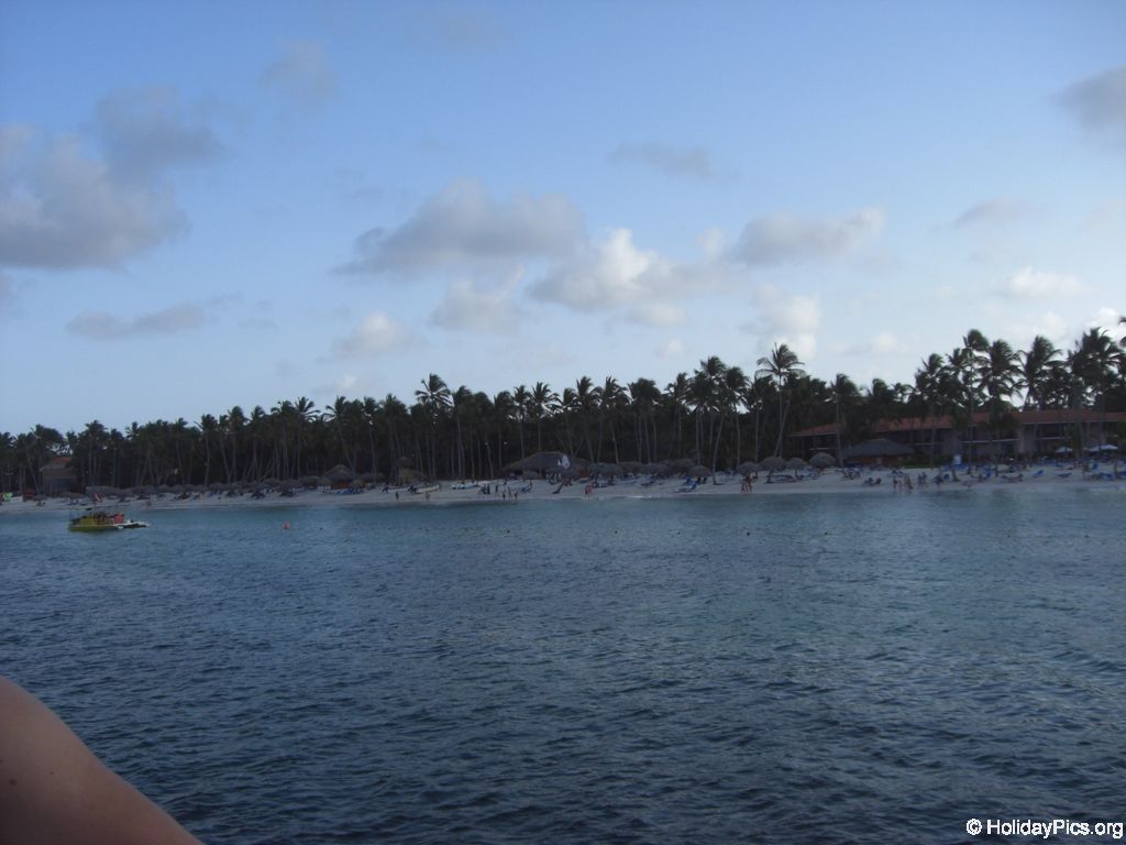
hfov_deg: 49.0
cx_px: 563
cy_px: 422
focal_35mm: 38
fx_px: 1236
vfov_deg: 37.7
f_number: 2.7
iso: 64
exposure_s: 1/1000
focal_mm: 6.2
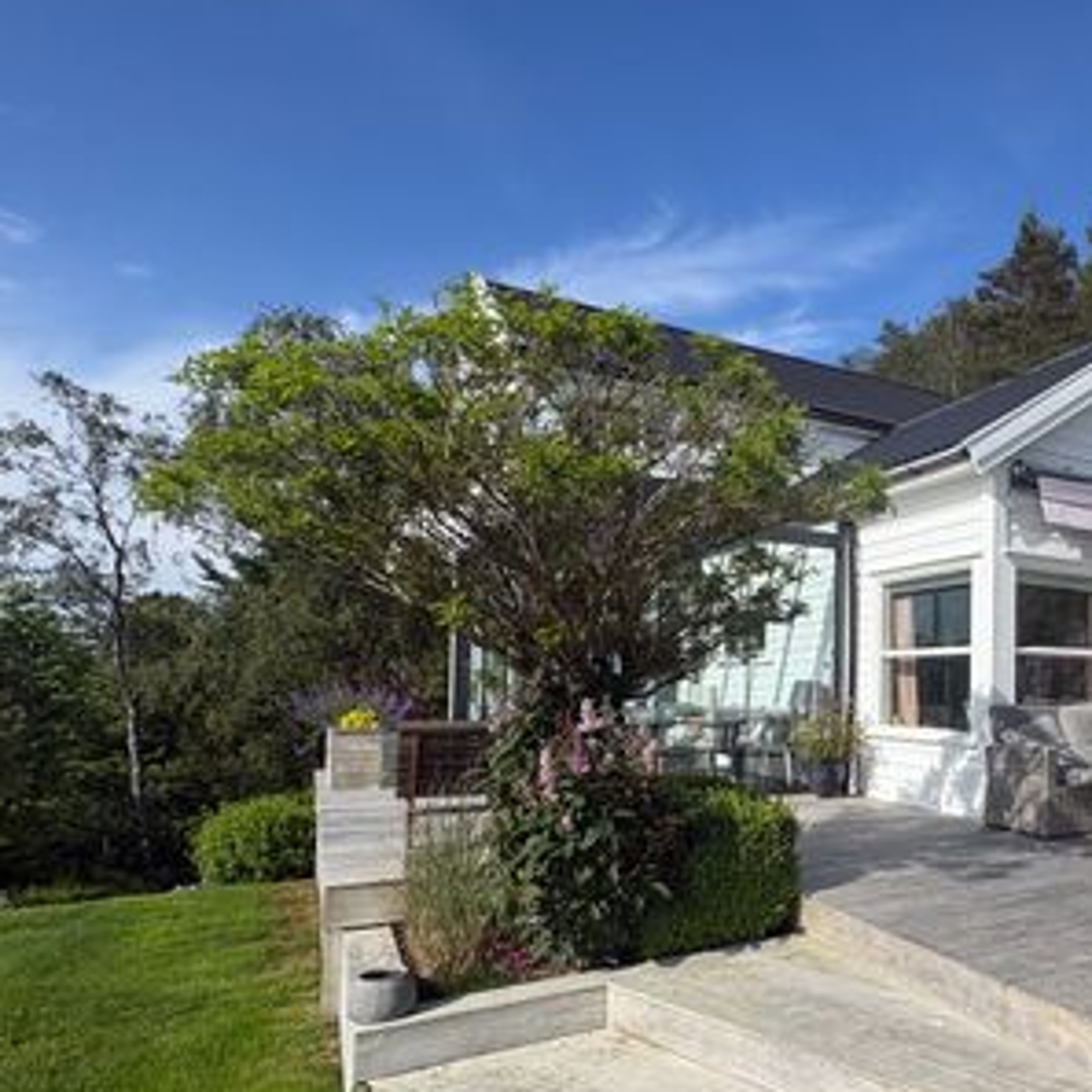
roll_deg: -1.1
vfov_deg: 62.3
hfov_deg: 56.7
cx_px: 923
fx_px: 892
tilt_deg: +3.9
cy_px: 658
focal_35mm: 25
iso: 50
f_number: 2.2
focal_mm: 2.22
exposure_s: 1/2874
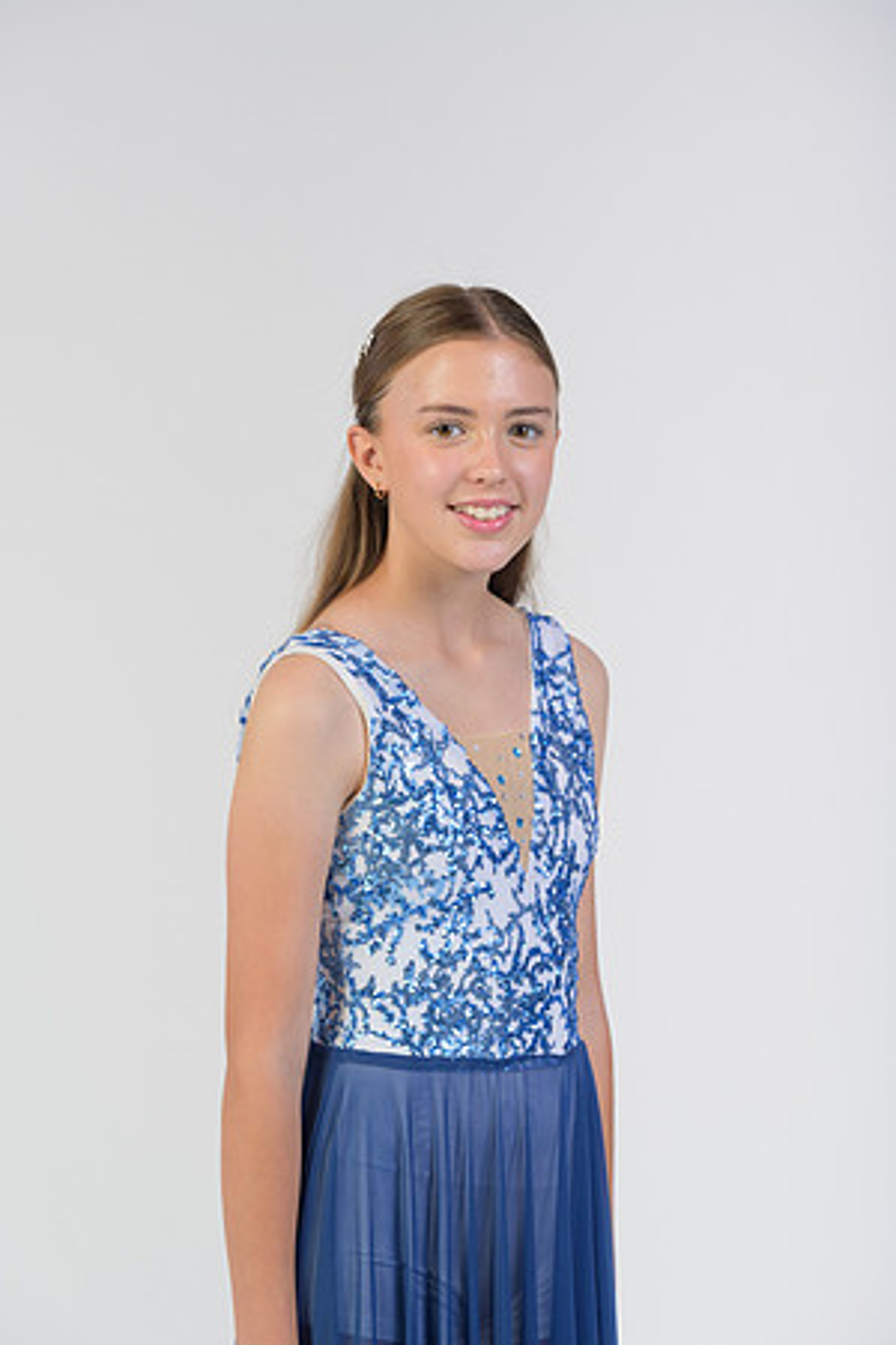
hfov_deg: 8.1
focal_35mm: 170
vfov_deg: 12.1
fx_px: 6346
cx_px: 448
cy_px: 672
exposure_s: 1/160
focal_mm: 170
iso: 400
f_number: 7.1
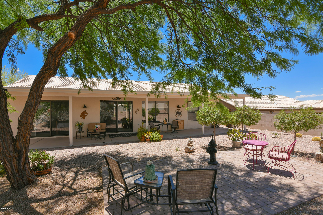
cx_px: 162
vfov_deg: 73.7
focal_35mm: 16
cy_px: 108
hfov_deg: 96.7
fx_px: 144
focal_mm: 11
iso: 100
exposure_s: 1/200
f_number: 9
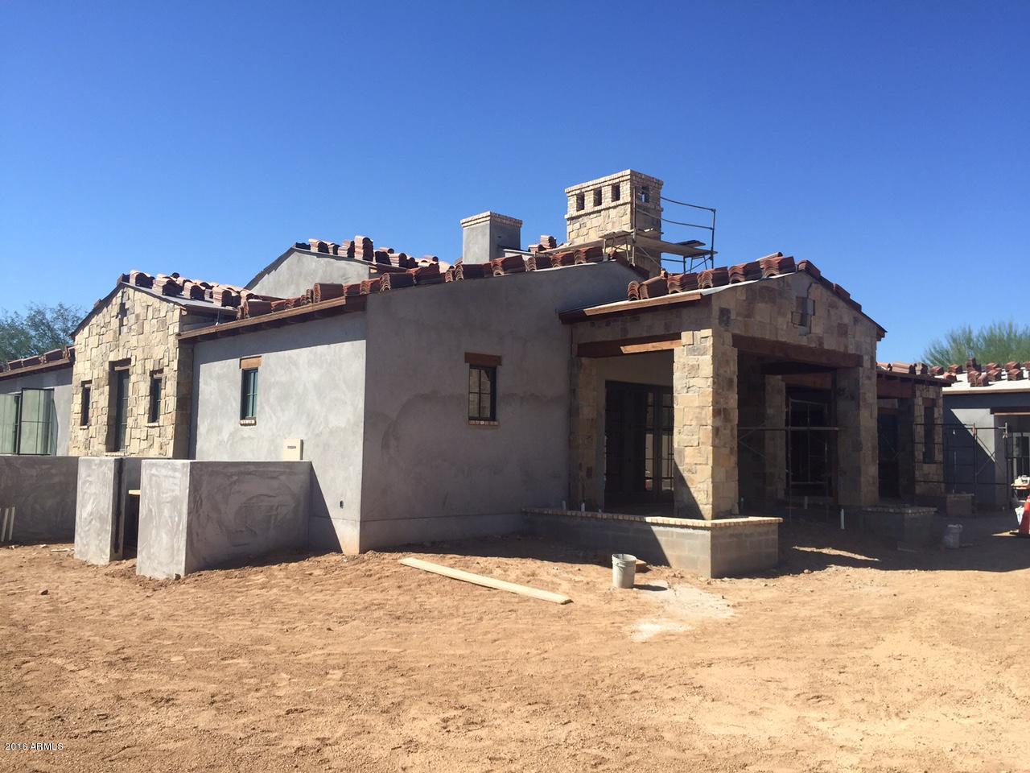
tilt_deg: +4.4
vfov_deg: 48.2
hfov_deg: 61.7
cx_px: 515
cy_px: 386
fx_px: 863
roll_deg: -1.6
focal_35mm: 29
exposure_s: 1/1464
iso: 32
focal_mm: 4.15
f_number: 2.2
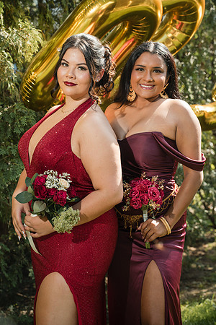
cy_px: 162
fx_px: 774
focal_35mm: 86
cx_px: 108
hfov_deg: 15.9
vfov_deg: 23.6
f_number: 5
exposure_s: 1/250
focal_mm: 86
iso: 200
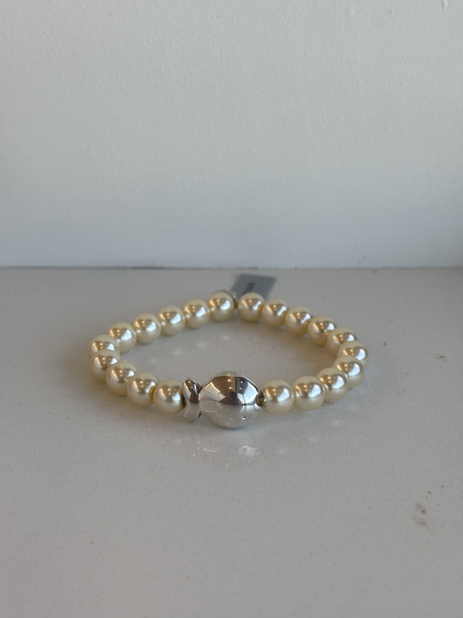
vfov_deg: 36.8
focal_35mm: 52
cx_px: 232
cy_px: 309
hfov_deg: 28.0
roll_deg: -0.6
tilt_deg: -24.2
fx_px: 927
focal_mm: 5.96
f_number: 1.6
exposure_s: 1/241
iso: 32
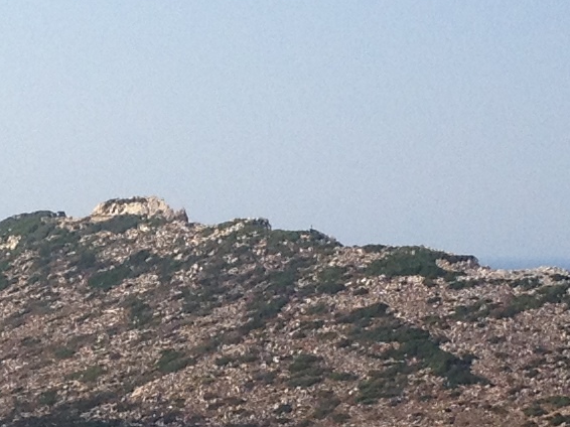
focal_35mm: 202
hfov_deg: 9.8
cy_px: 368
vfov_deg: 7.3
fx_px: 3325
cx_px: 201
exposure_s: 1/2123
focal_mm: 4.28
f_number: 2.4
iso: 50
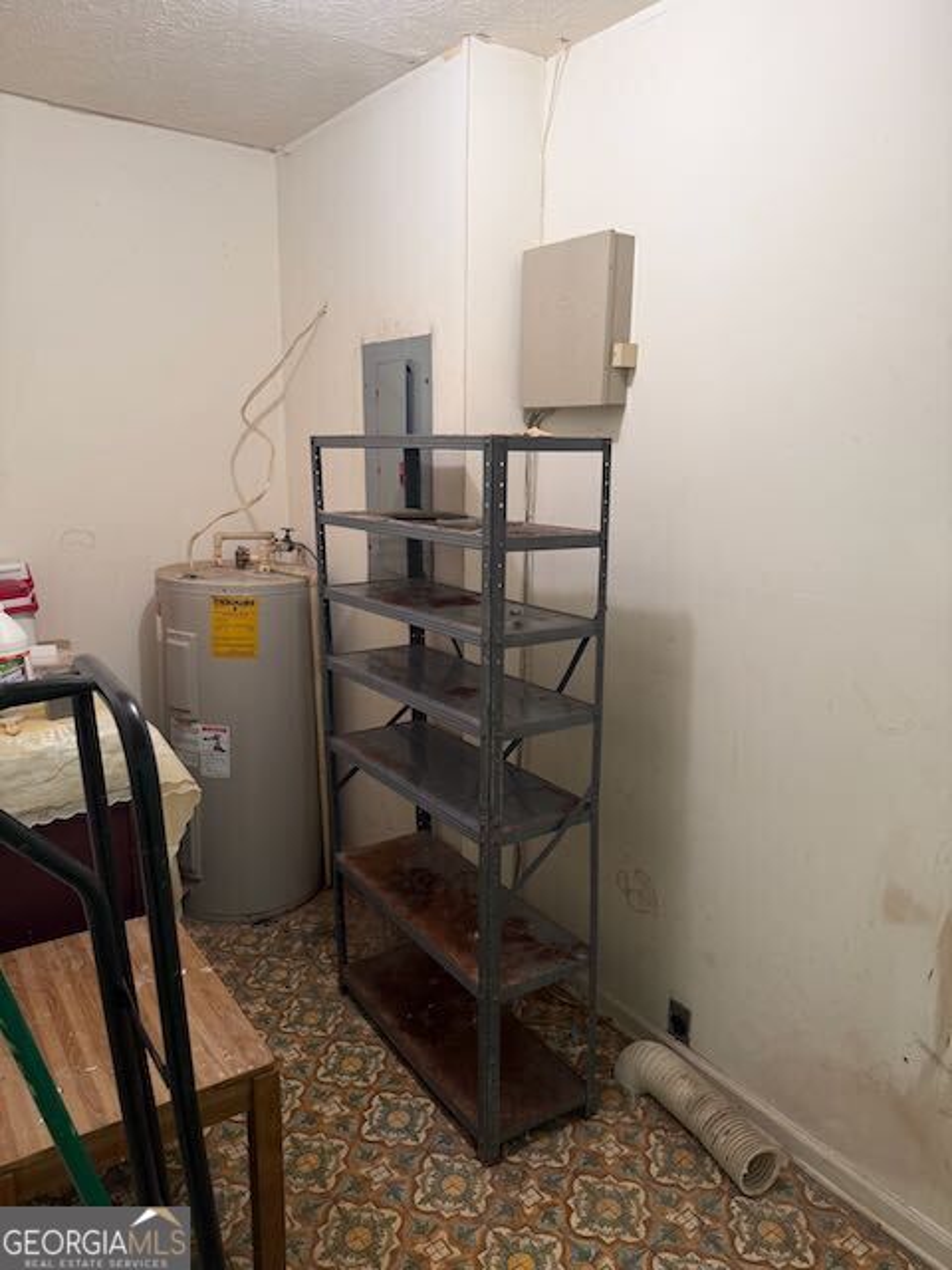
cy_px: 635
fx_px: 880
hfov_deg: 56.8
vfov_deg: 71.6
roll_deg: -1.5
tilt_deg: -13.1
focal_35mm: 24
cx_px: 476
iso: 160
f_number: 1.78
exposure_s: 1/60
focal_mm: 6.76
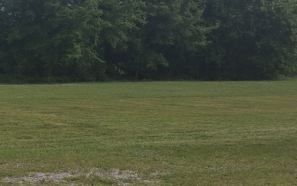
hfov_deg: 21.6
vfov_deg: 14.0
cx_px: 7
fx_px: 753
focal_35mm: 93
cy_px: 134
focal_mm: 3.98
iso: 25
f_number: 1.8
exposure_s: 1/602
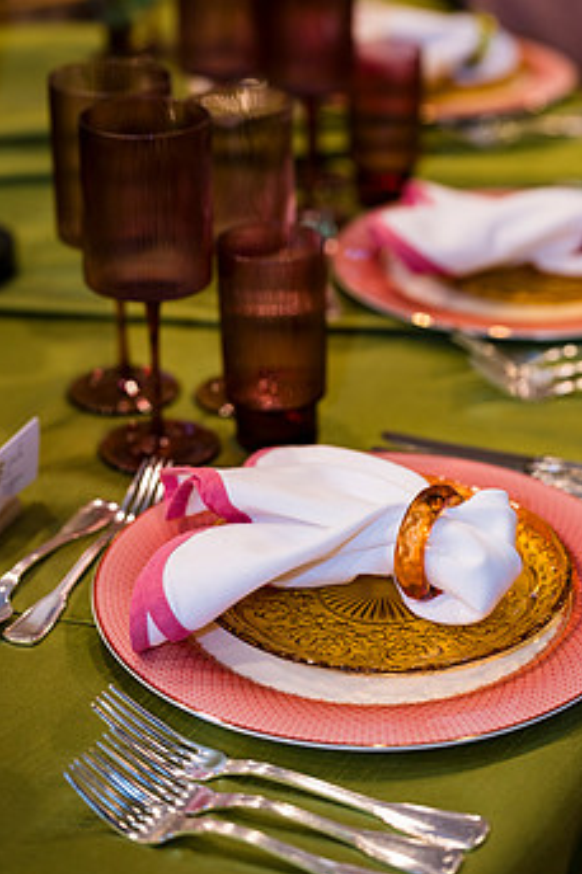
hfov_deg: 18.9
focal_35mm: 72
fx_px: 1748
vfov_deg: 28.1
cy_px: 386
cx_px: 356
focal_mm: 55
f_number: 2.2
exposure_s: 1/125
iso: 280
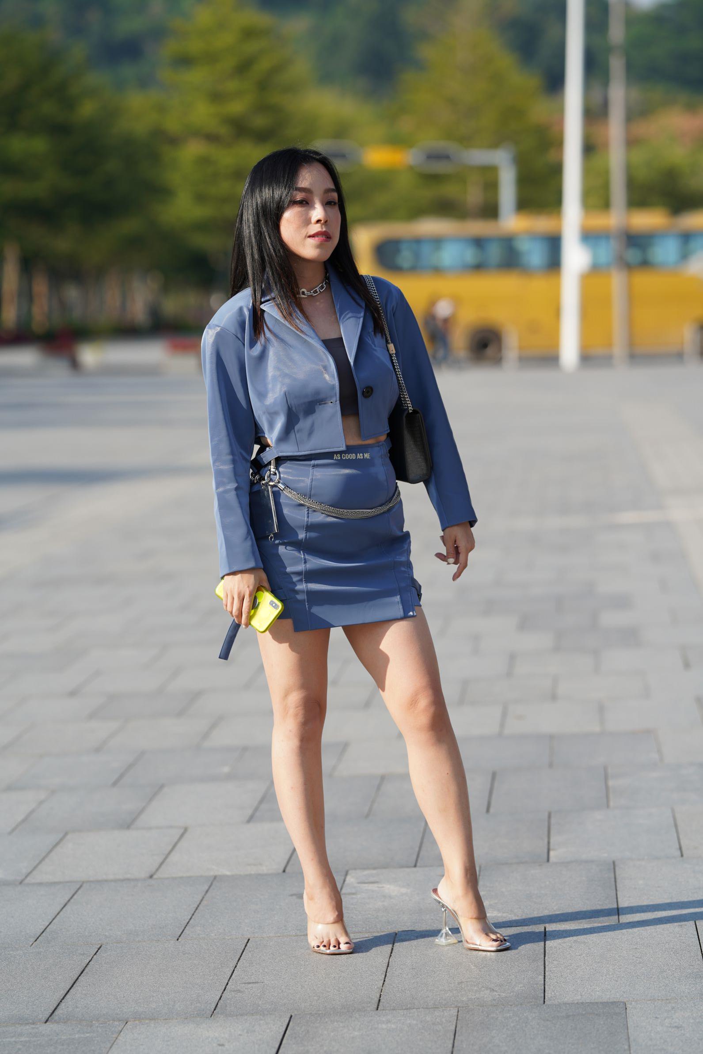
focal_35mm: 135
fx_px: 3952
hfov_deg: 10.2
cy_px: 527
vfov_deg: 15.2
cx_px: 352
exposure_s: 1/1000
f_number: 3.5
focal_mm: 135
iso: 125
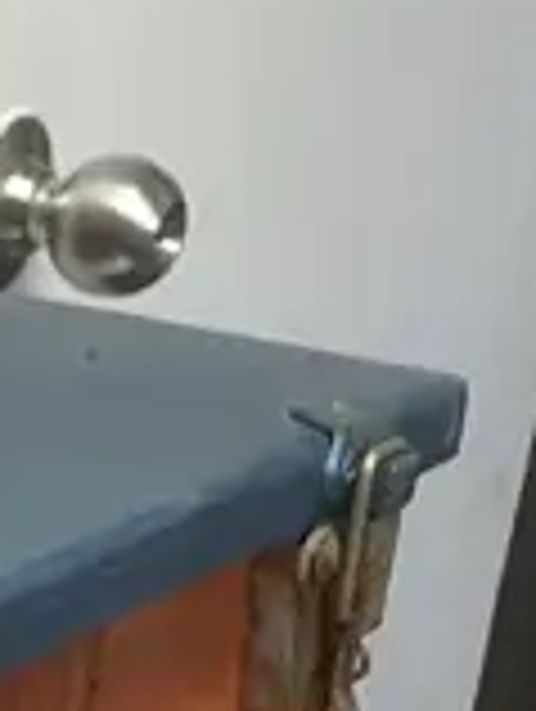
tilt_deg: -21.9
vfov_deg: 10.4
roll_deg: -3.1
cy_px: 1156
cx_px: -1072
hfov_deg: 7.3
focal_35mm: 181
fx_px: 3727
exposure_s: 1/50
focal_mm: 3.99
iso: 80
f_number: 1.8
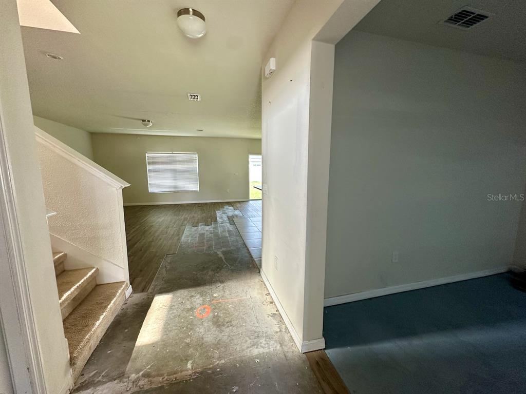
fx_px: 213
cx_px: 263
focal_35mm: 14
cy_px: 197
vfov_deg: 85.7
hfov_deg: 102.1
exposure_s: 1/99
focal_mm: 2.22
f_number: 2.2
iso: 160
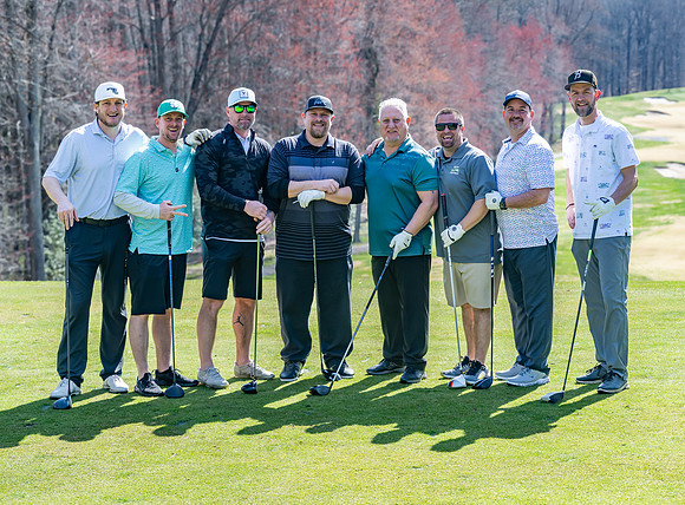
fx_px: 2183
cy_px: 279
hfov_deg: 17.8
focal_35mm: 111
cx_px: 364
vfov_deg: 13.2
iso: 220
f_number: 5
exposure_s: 1/500
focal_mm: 92
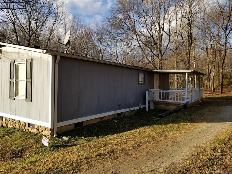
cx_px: 116
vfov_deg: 53.1
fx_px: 174
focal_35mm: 26
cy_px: 87
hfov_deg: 67.3
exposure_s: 1/1520
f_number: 1.7
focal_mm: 4.25
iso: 50
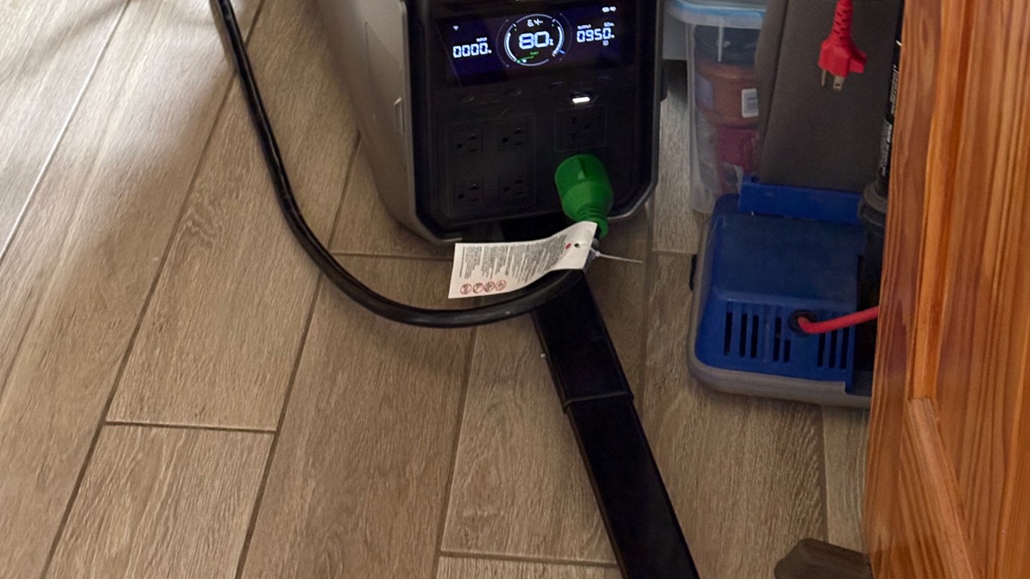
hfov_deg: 27.9
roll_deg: +0.6
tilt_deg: -30.3
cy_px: -48
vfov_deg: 15.5
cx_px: 514
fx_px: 2076
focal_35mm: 76
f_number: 1.6
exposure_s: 1/24
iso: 400
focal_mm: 5.96
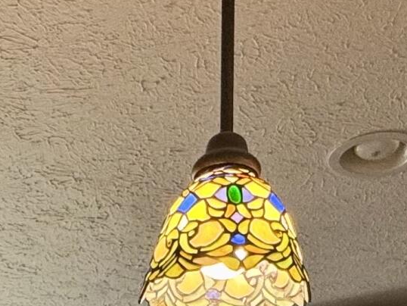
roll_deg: -0.5
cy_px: 606
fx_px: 917
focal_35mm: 78
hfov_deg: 24.8
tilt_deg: -0.7
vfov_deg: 15.3
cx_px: 117
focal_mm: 2.22
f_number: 2.2
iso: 160
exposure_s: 1/60
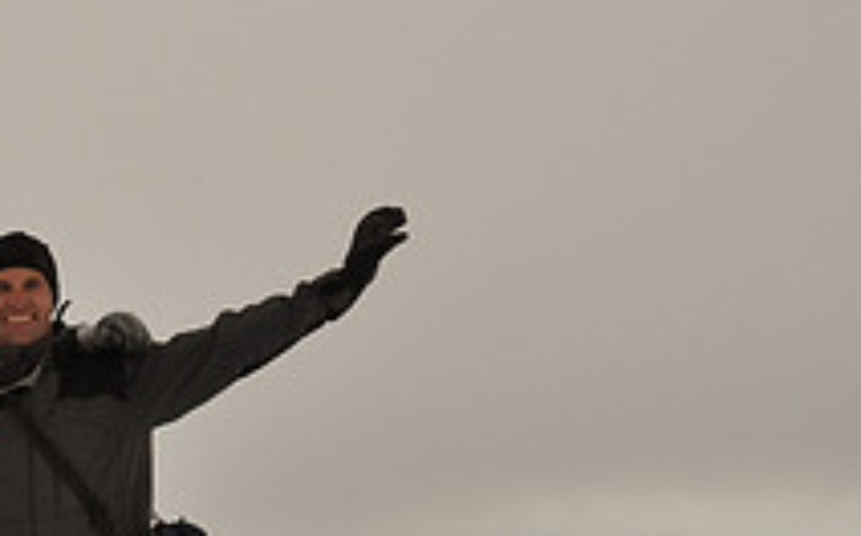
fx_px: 2156
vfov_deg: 14.0
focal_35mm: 92
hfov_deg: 21.6
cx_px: -49
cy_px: 522
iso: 320
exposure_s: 1/100
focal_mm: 22
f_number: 20
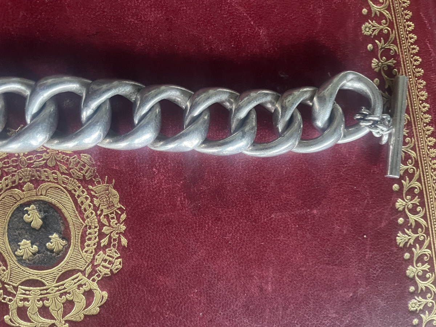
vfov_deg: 53.1
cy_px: 164
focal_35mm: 26
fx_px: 327
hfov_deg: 67.3
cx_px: 218
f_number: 1.6
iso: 640
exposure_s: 1/37
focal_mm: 4.2
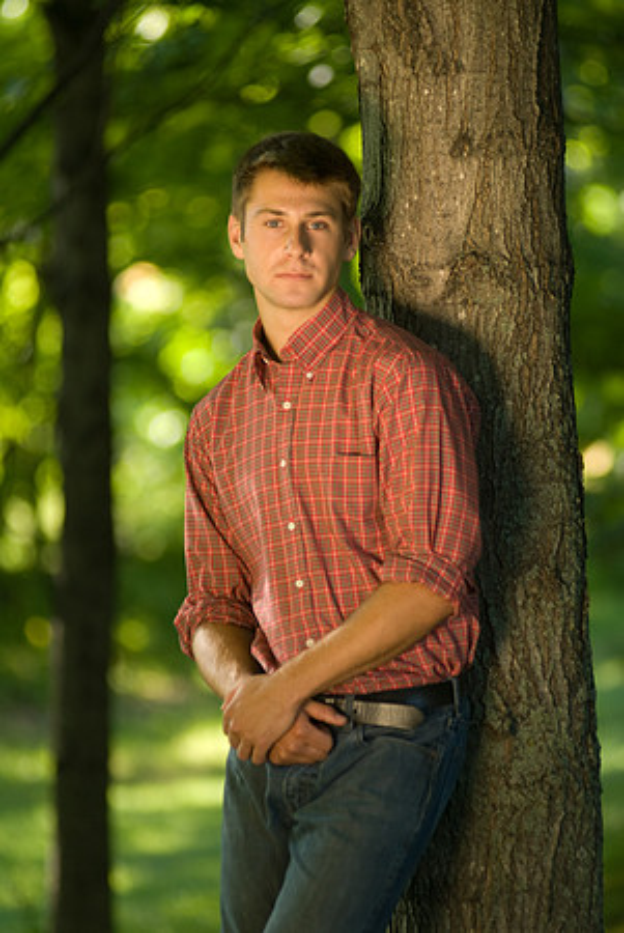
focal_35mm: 278
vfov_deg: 7.4
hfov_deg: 5.0
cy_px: 466
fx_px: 7198
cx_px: 312
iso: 200
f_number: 2.8
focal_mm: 185
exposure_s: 1/160
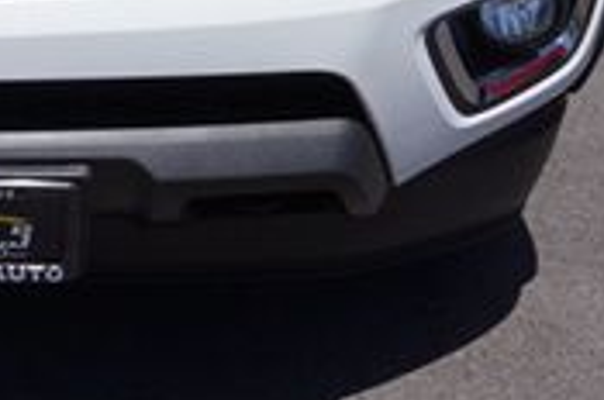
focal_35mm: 110
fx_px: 1842
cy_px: -266
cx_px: -152
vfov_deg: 11.7
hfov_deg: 17.6
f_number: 10
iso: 100
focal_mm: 20
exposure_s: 1/320
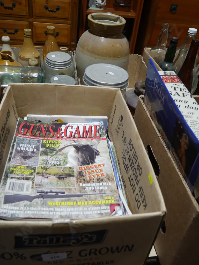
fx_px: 260
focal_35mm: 34
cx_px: 100
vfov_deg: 53.9
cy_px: 132
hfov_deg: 41.8
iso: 200
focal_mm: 17
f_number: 4
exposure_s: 1/60
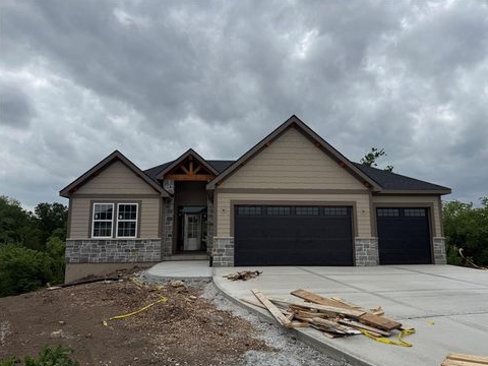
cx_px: 249
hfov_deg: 69.4
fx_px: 352
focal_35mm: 25
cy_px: 188
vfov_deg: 54.9
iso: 80
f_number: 1.78
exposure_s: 1/9091
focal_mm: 6.76
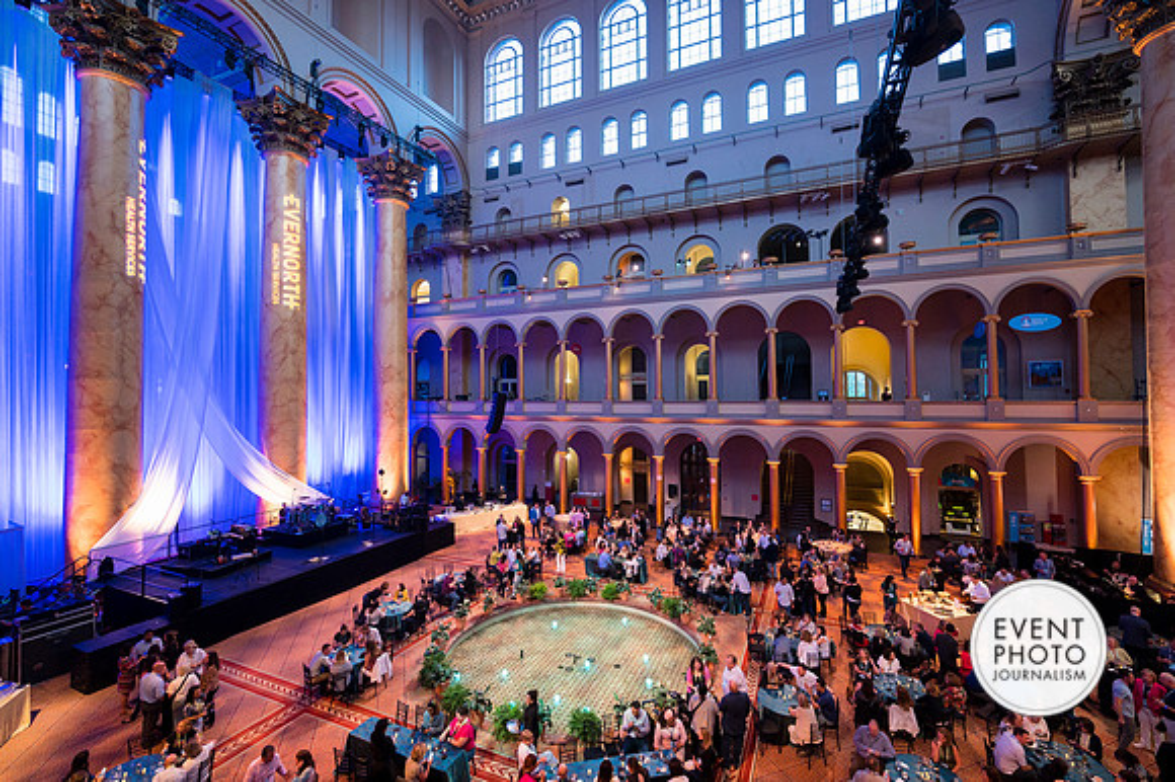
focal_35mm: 15
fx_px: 503
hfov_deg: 98.8
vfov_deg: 75.7
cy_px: 375
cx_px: 594
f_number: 4
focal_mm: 14
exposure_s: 1/50
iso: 1600
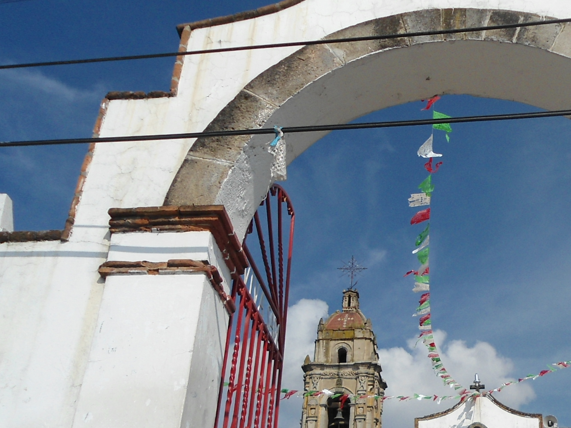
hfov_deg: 35.2
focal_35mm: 53
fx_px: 874
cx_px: 441
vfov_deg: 27.5
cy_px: 246
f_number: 8
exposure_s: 1/320
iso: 80
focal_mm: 4.7
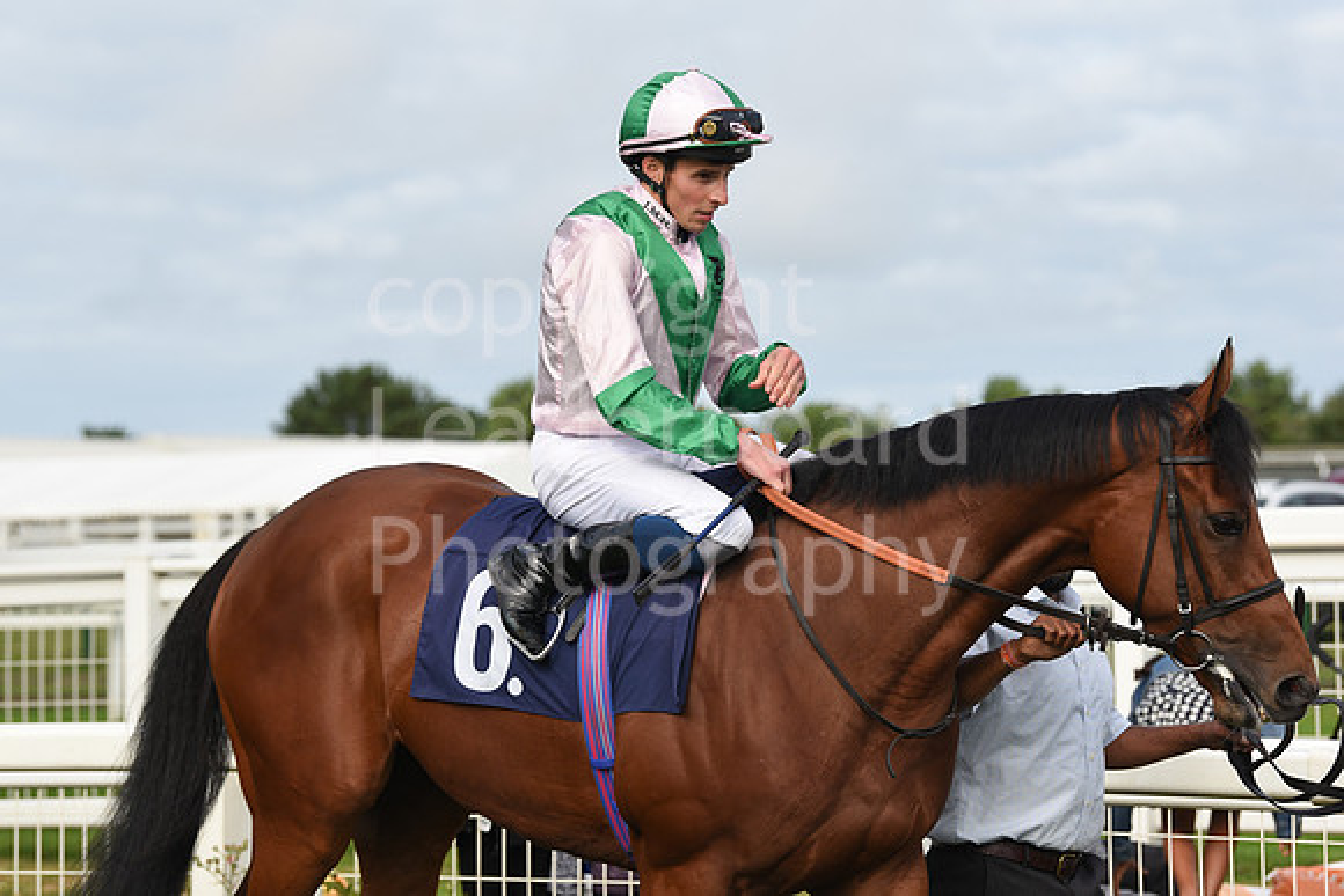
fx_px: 5041
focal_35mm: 135
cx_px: 672
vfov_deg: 10.2
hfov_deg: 15.2
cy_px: 448
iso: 400
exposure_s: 1/1600
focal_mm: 135
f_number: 5.6
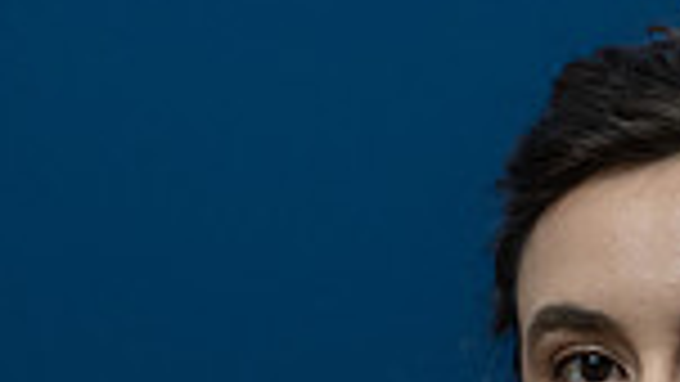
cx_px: 648
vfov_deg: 4.0
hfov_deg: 7.1
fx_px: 5428
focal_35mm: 301
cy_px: 717
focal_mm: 75
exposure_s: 1/1250
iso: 1600
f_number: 2.8
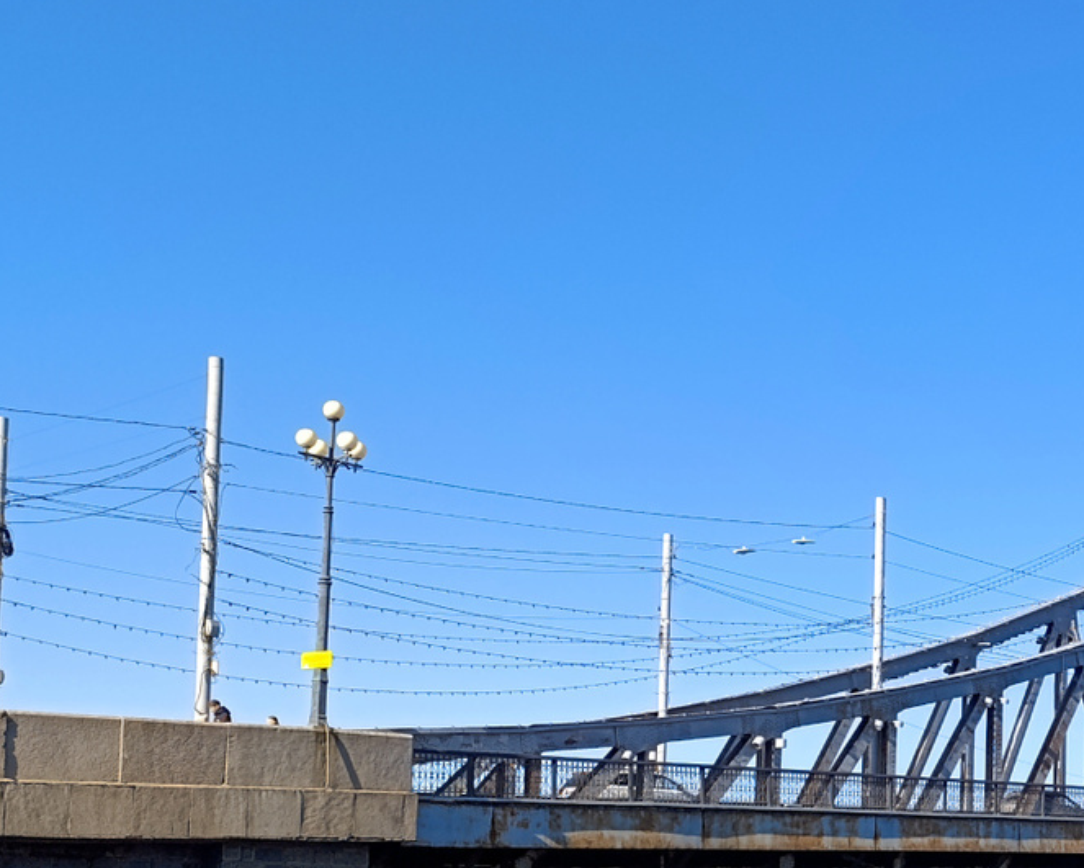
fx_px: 1958
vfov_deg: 24.2
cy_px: 812
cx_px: 1269
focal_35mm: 61
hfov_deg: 27.6
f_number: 1.6
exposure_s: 1/541
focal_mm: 6.14
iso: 50
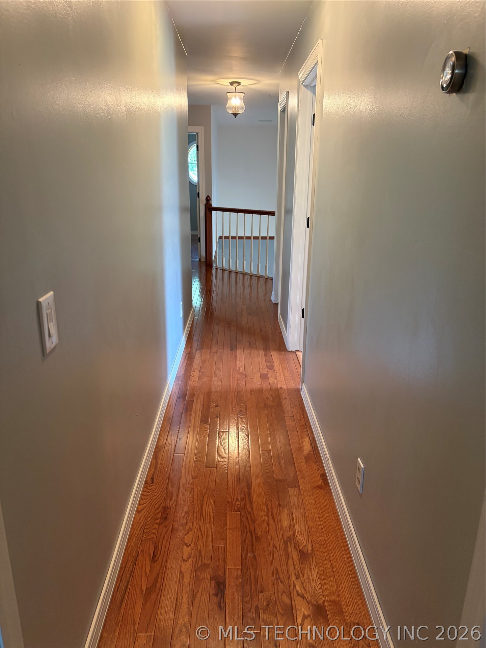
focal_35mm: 26
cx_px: 243
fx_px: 487
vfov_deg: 67.3
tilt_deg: -16.7
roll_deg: -0.8
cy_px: 324
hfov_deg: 53.1
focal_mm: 5.96
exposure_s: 1/60
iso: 250
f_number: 1.6
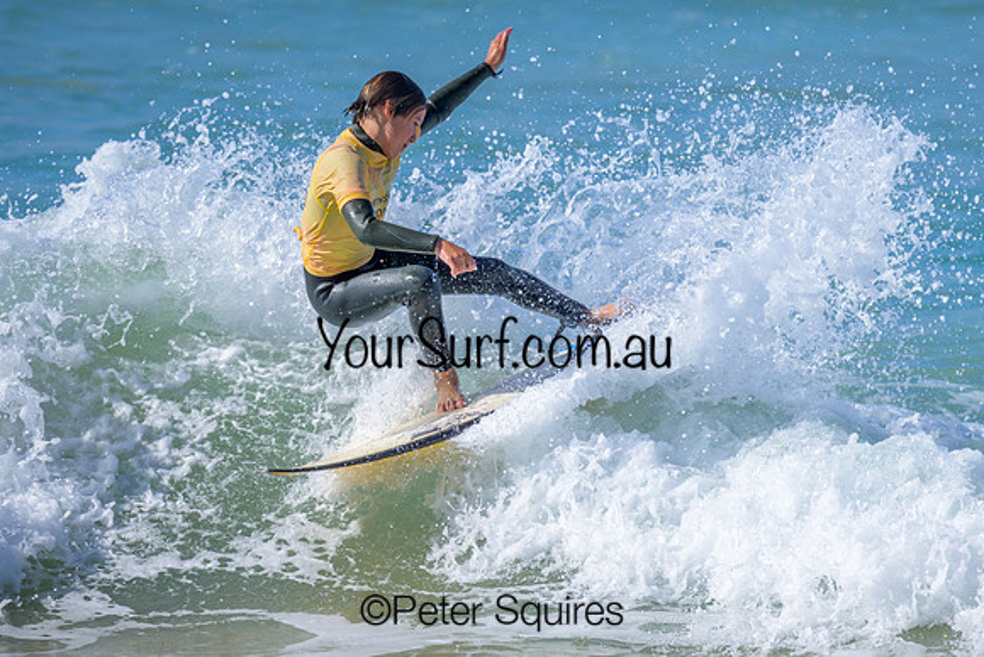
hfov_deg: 2.0
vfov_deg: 1.4
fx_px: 27685
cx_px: 623
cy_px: 333
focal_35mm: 1013
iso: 360
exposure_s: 1/2000
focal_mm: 800
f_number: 6.3
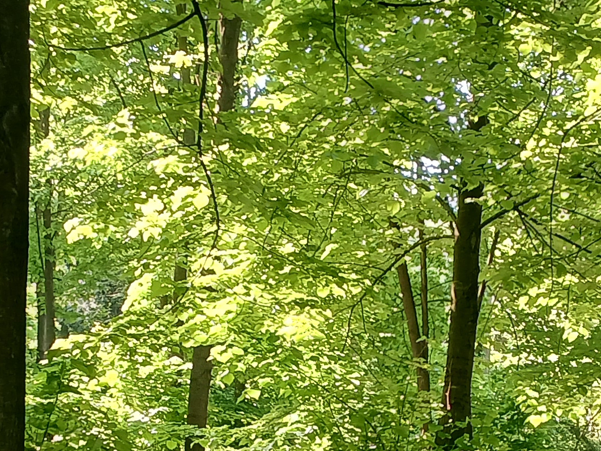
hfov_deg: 19.6
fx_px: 1736
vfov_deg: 14.5
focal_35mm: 100
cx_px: 325
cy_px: 491
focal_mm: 3.98
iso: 64
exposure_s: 1/50
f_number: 1.8
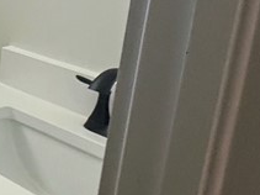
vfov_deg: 20.6
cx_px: -254
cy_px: -20
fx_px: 510
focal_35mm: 68
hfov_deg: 18.7
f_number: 2.2
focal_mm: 2.22
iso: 200
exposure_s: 1/120
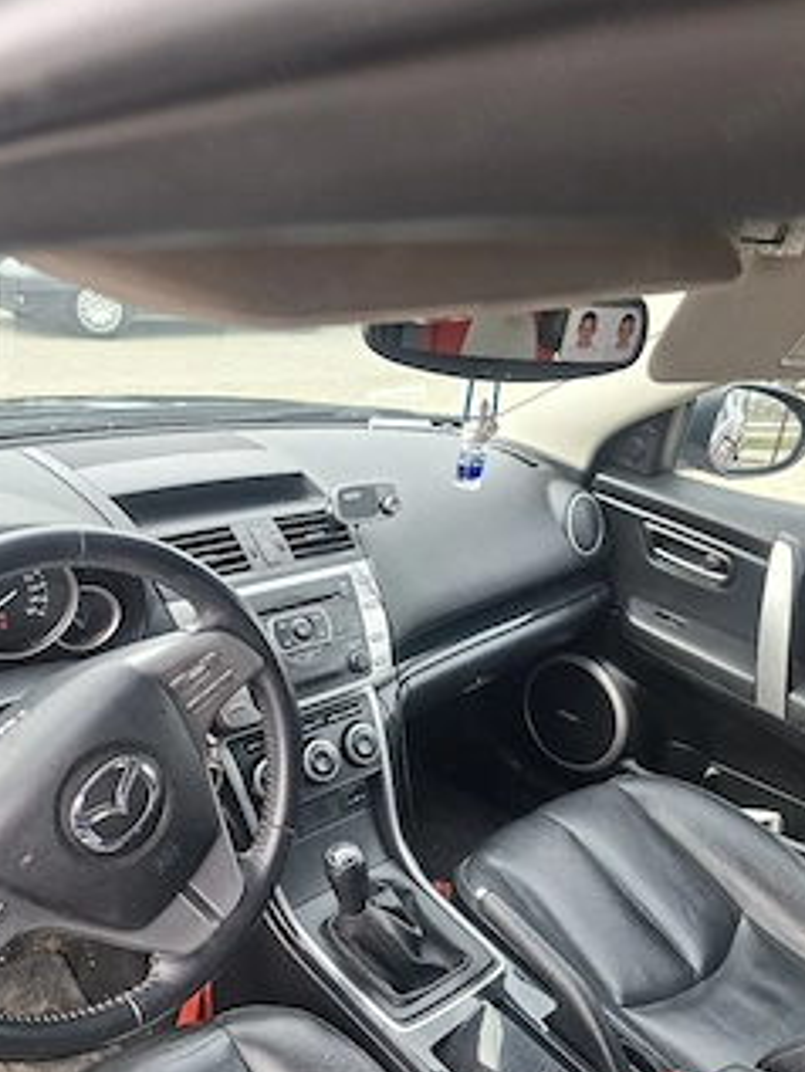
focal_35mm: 29
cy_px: 629
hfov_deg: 48.2
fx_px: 899
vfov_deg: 61.2
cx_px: 369
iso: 50
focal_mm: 5.54
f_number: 1.8
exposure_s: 1/167
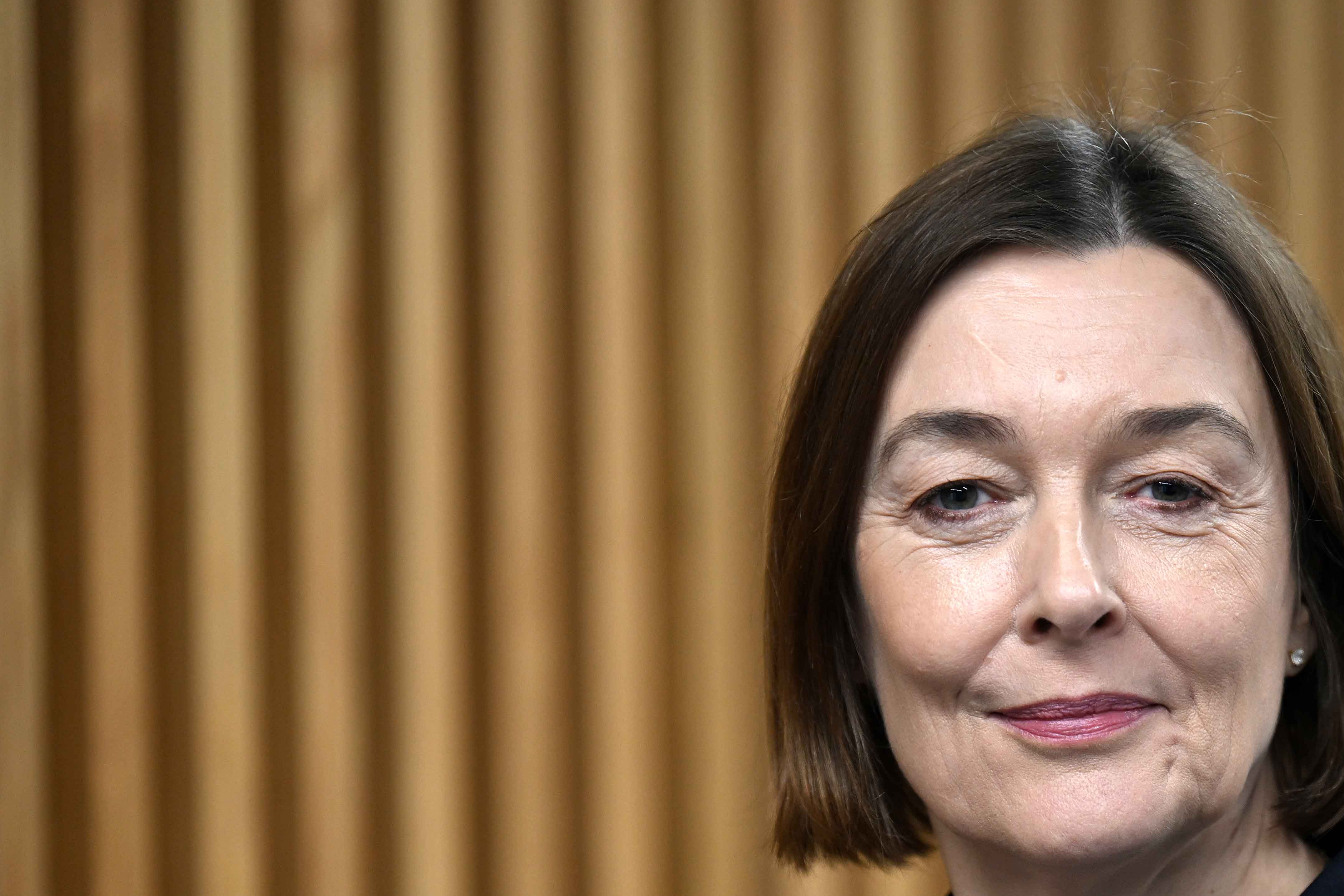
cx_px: 1047
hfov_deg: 6.9
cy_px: 694
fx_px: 11086
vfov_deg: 4.6
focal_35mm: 297
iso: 640
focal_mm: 155
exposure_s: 1/200
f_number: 2.8
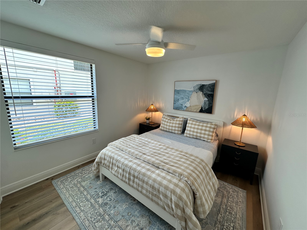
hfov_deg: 102.1
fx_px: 124
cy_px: 115
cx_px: 154
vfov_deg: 85.7
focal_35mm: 14
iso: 100
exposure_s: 1/120
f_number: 2.2
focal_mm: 2.22
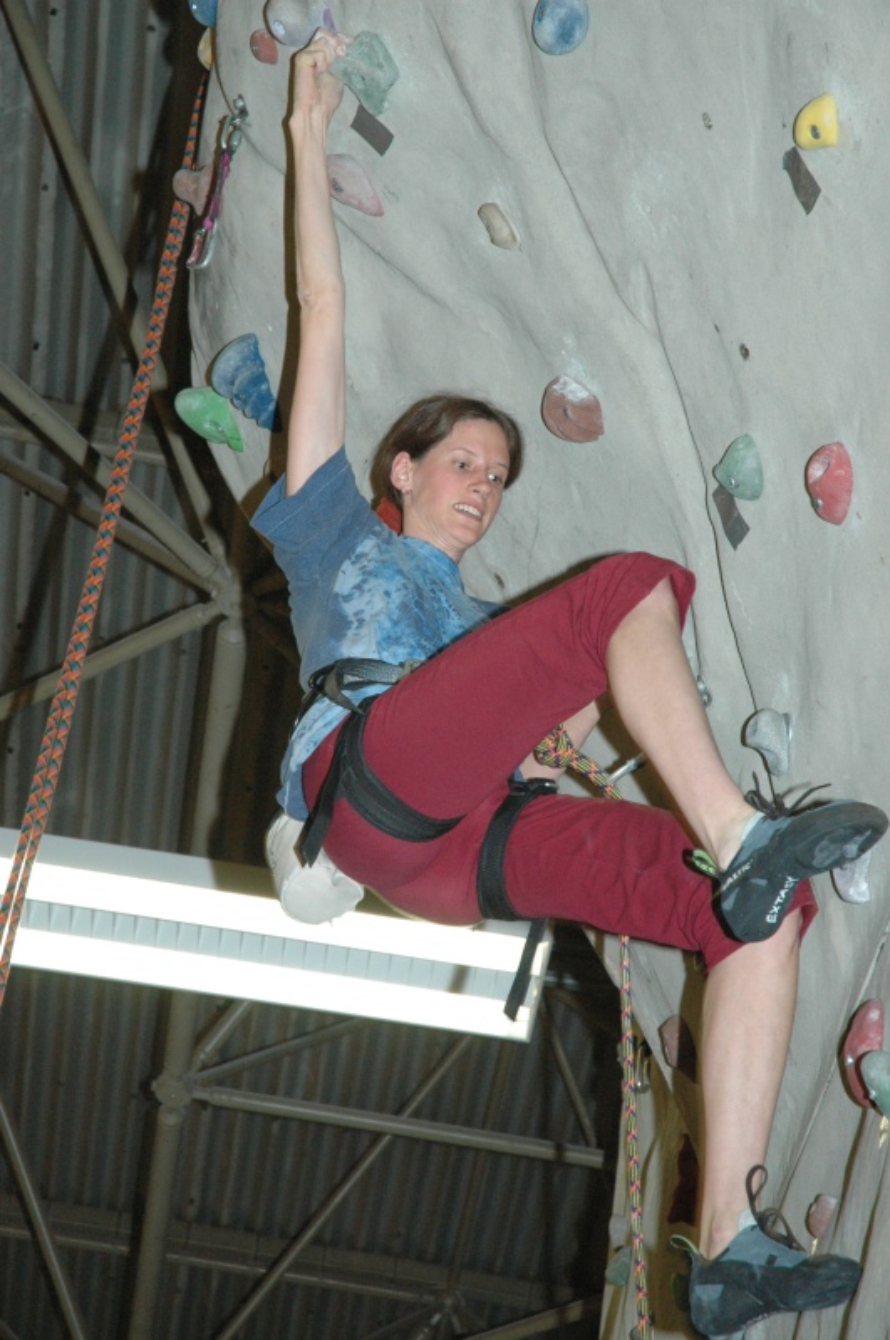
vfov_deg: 19.5
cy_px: 670
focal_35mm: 105
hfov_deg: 13.0
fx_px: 3905
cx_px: 445
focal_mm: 70
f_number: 6.3
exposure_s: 1/60
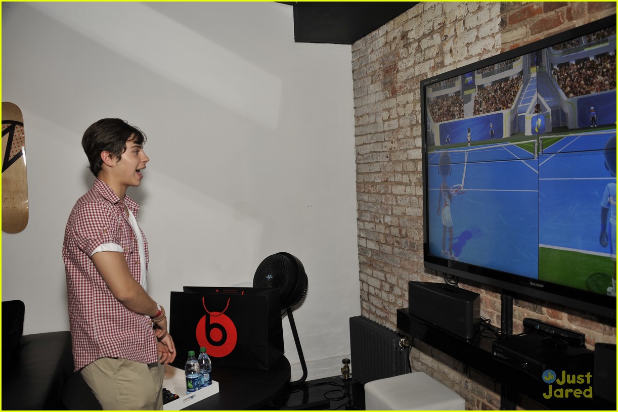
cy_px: 206
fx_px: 549
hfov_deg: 58.7
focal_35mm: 32
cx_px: 309
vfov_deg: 41.1
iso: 400
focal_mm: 32
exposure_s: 1/60
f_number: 4.5
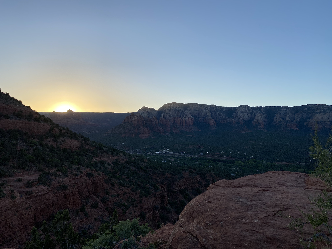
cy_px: 124
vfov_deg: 53.1
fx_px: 249
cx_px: 166
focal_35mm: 26
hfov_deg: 67.3
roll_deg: -1.2
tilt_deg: +3.4
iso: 32
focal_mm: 4.25
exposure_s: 1/1565
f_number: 1.8
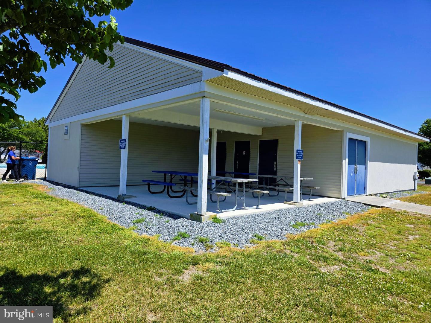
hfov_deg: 73.9
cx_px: 216
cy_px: 162
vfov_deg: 58.9
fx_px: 286
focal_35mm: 23
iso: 80
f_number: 1.7
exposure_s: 1/5296
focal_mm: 6.3
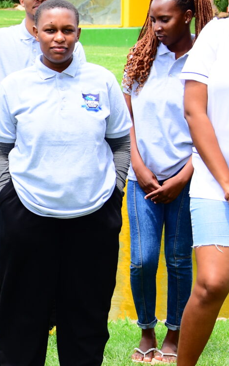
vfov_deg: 16.7
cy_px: 152
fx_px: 1247
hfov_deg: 10.3
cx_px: -77
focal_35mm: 125
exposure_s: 1/200
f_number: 5
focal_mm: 30
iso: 160
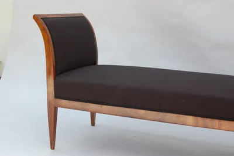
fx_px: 390
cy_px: 78
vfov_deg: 22.6
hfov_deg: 33.4
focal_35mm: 60
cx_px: 117
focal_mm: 40
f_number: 5.6
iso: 360
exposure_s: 1/125
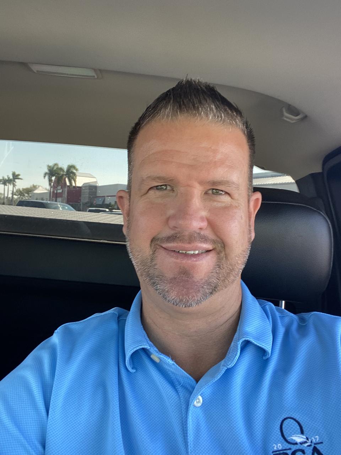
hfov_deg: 46.8
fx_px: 394
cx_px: 170
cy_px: 228
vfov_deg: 60.0
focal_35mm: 30
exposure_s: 1/122
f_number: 2.2
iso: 80
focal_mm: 2.71
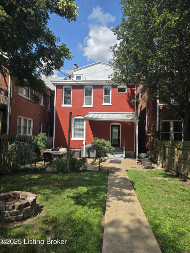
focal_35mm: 23
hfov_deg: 58.9
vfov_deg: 73.9
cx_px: 95
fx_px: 168
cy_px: 126
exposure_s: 1/3608
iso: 80
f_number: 1.7
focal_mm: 6.3
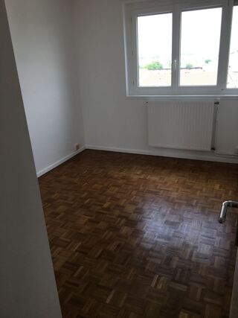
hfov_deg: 48.2
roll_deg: +3.4
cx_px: 119
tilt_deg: -20.9
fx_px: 266
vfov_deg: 61.7
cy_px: 159
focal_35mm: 29
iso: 25
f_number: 2.2
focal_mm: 4.15
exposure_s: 1/100
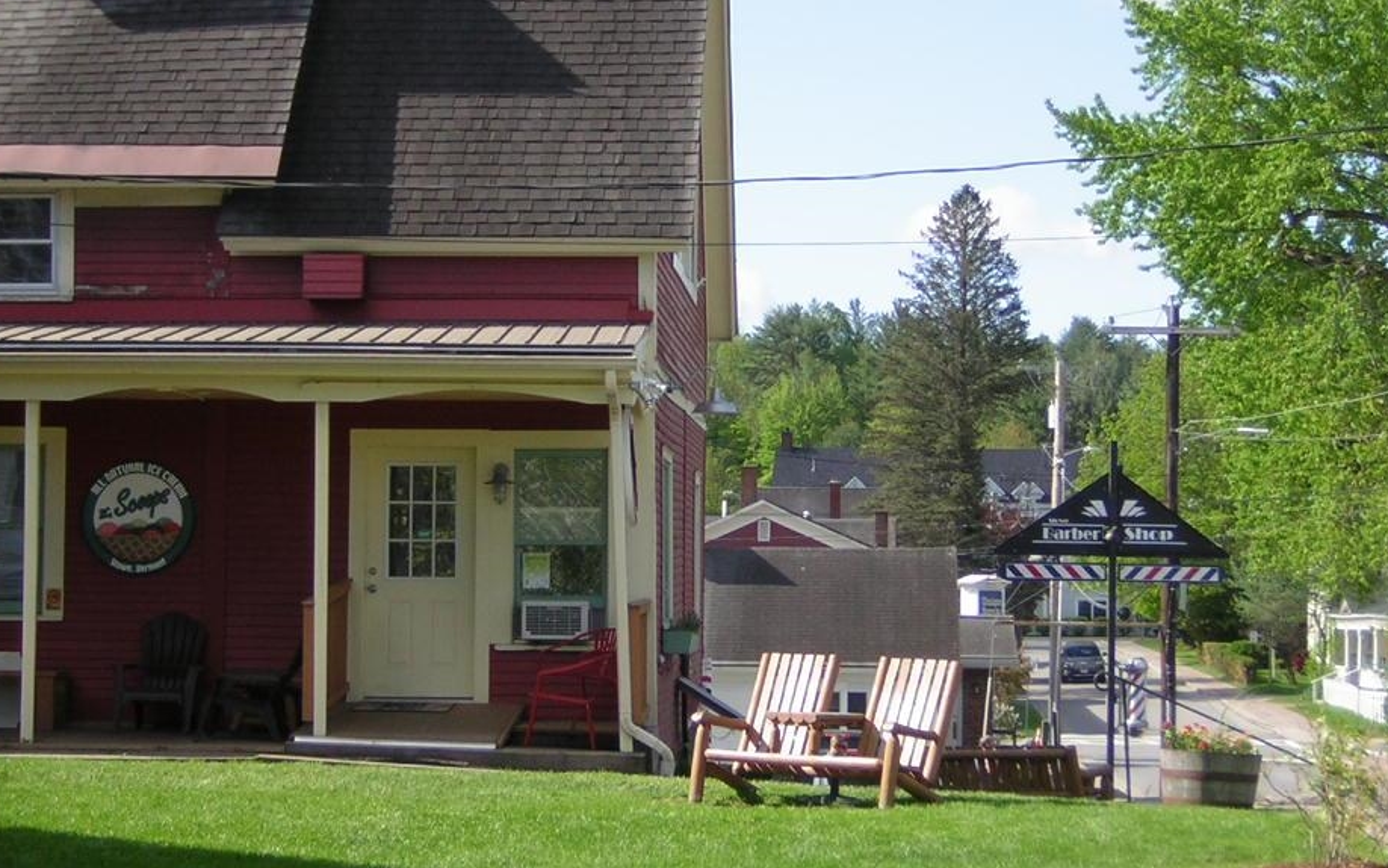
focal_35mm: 91
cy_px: 458
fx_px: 3443
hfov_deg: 22.8
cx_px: 706
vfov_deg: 14.4
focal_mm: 10.1
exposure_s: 1/317
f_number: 3.9
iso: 50
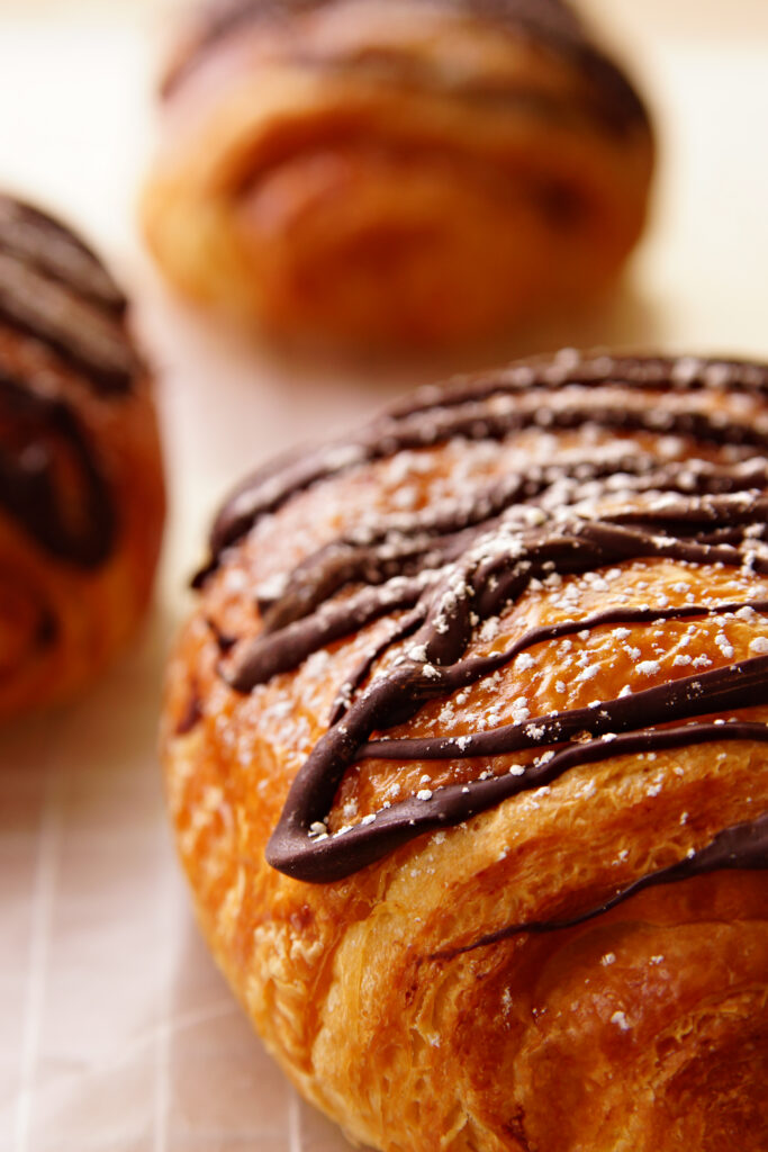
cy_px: 576
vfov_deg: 22.6
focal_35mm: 90
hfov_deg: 15.2
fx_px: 2879
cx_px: 384
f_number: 4.5
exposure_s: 1/5
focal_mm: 60
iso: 200
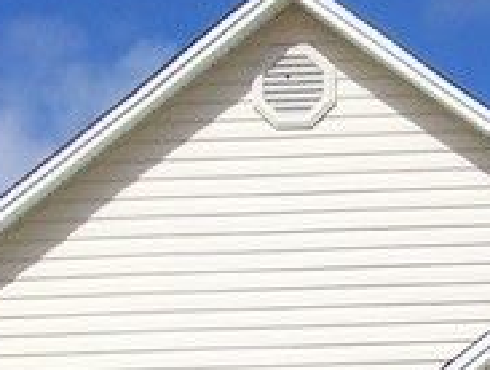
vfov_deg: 7.2
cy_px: 732
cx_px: 602
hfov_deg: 9.7
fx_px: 2851
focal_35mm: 201
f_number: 4
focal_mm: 5.85
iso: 64
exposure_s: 1/800
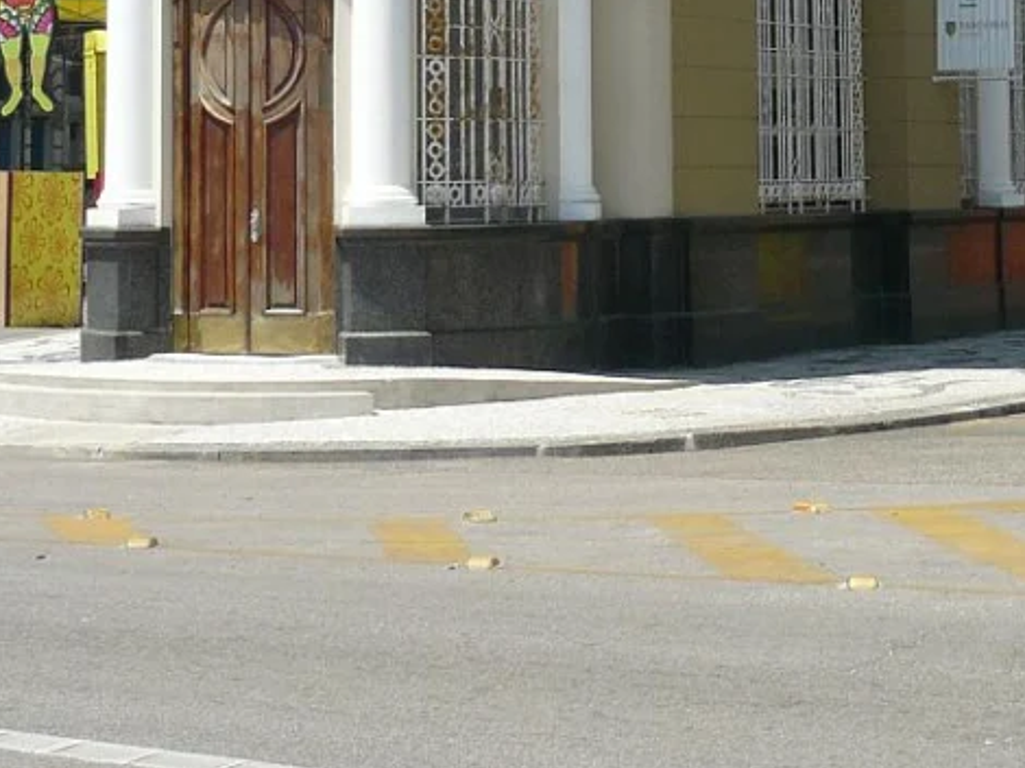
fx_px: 2723
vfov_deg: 15.5
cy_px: -146
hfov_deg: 21.1
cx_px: 785
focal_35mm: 92
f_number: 5.6
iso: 100
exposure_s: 1/320
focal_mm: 6
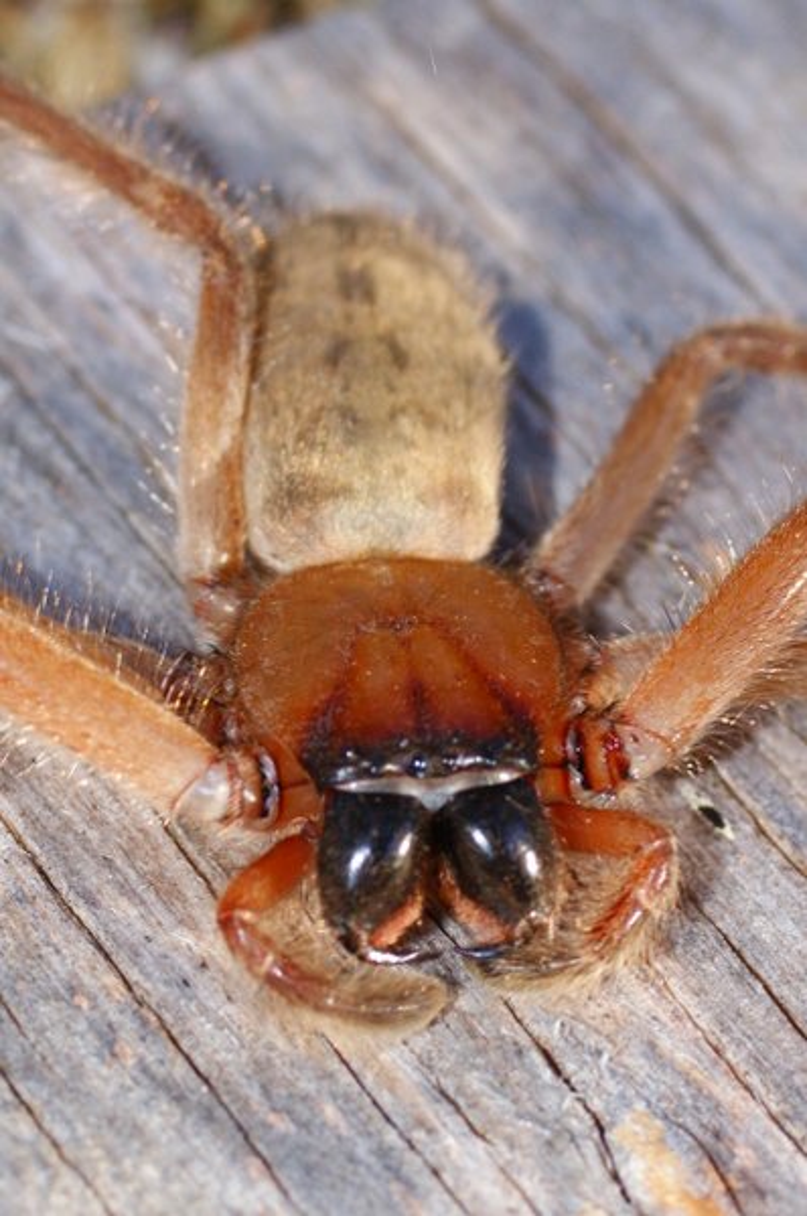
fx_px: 5061
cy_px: 608
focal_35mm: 150
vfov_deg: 13.7
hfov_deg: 9.1
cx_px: 404
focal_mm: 50
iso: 400
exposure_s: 1/100
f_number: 7.1
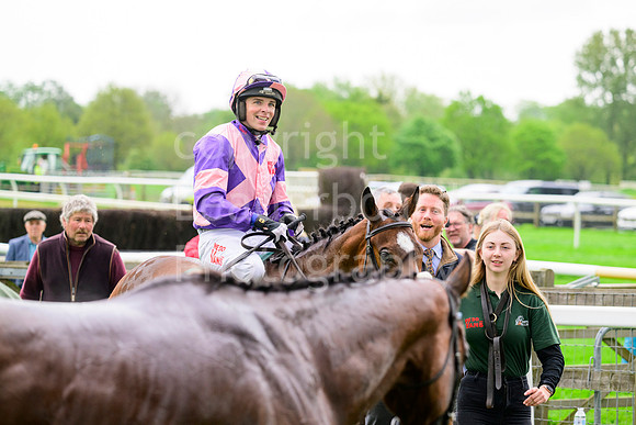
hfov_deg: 11.4
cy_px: 212
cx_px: 318
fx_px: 3181
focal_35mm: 180
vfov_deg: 7.6
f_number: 5.6
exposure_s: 1/640
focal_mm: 180
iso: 1250
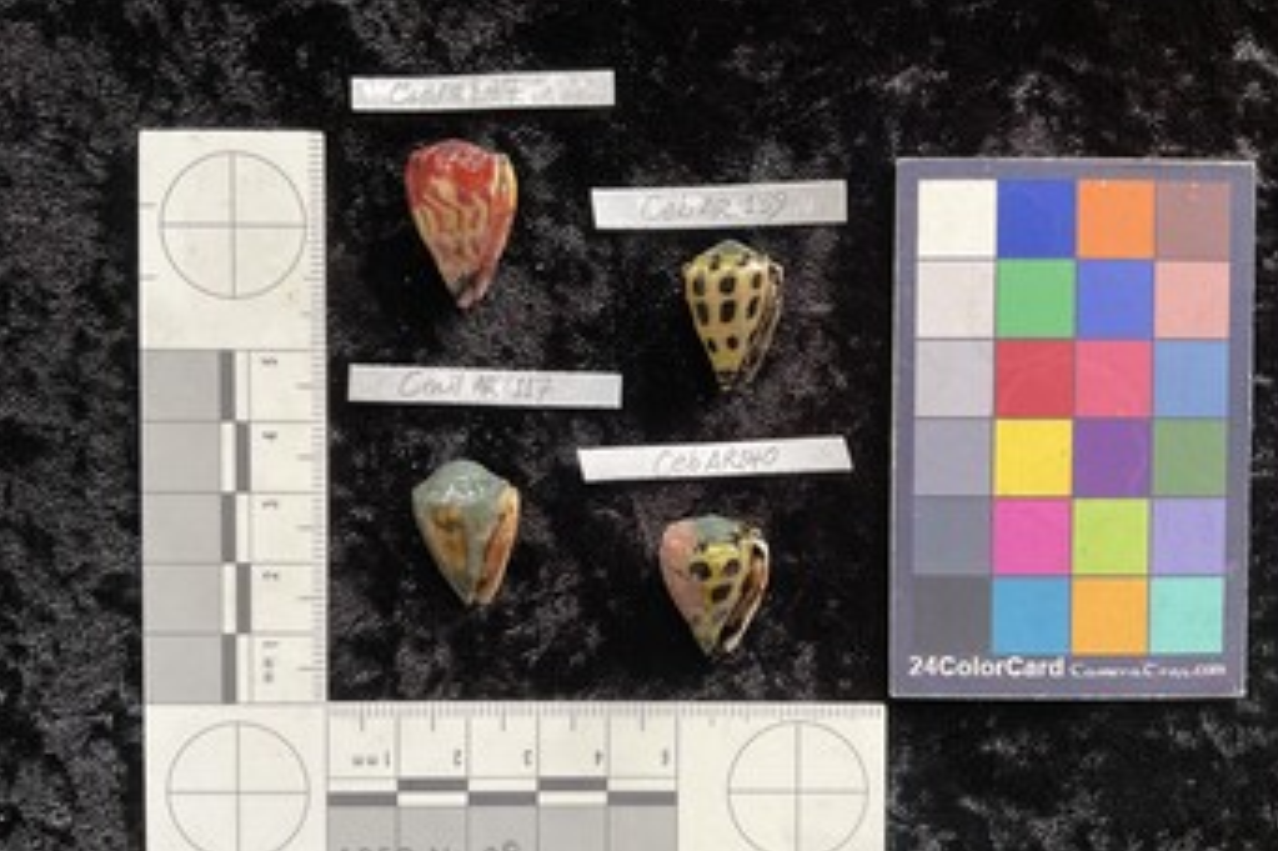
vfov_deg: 42.2
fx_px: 1100
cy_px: 474
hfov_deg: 60.3
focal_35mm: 31
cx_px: 633
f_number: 1.8
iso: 100
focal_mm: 3
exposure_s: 1/60
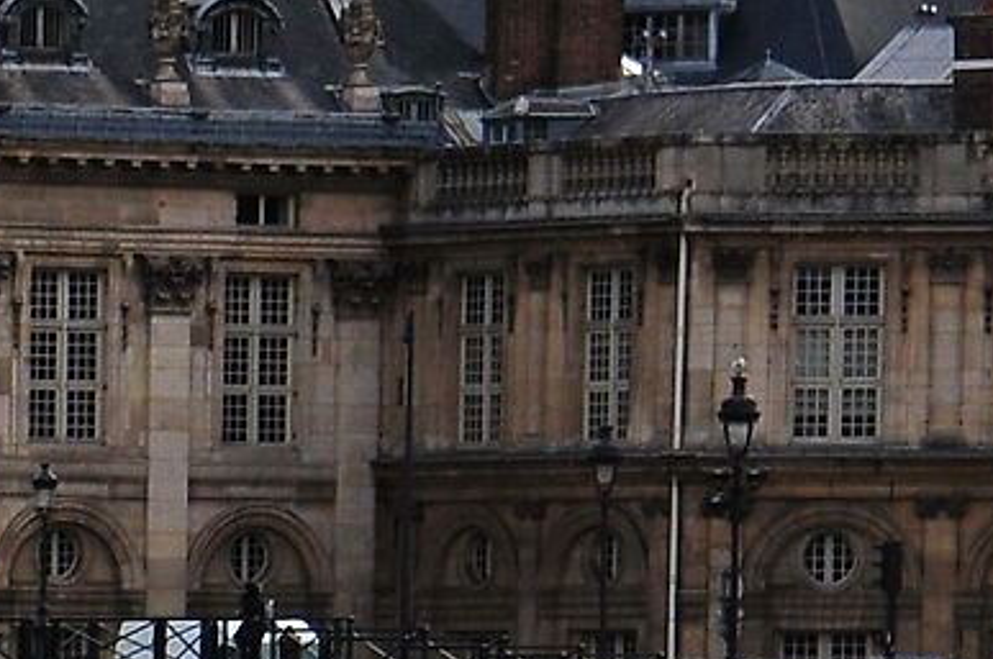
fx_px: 14108
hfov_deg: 3.9
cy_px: 1423
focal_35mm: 512
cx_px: -1555
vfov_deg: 2.7
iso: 200
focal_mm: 55
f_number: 8
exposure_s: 1/250
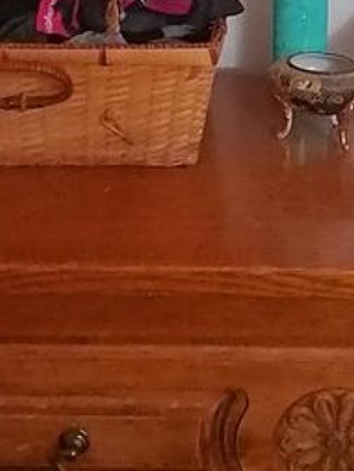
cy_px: -68
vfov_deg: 26.3
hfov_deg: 21.8
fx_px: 912
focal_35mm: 67
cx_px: 263
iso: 400
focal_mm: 2.84
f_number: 2.4
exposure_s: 1/33.3
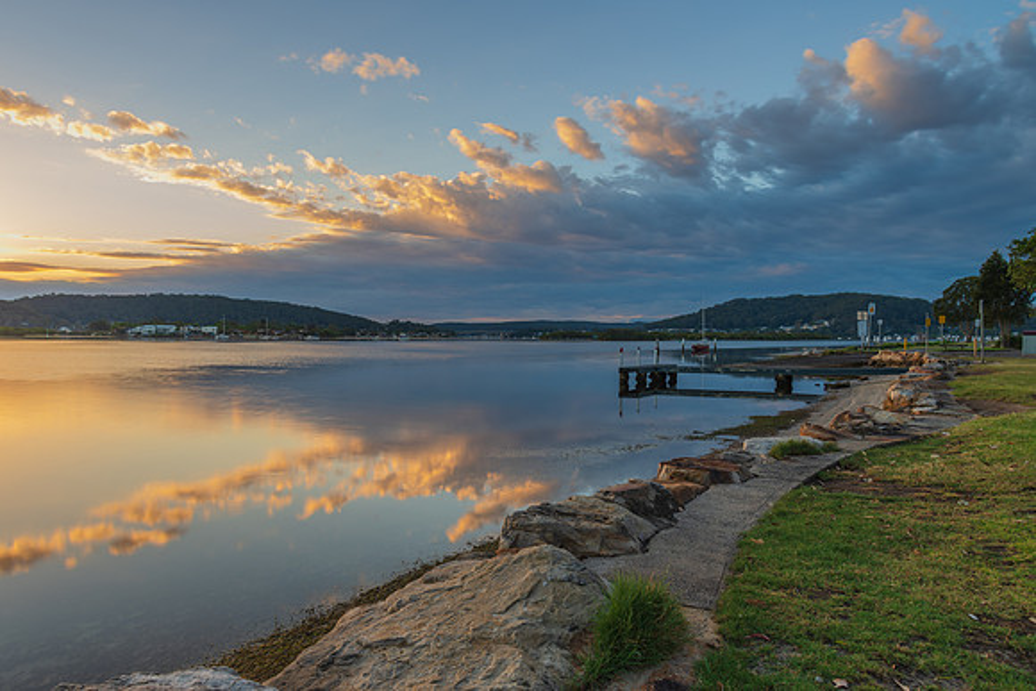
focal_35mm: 27
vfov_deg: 47.6
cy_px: 353
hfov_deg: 66.6
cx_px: 453
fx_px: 784
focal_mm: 24
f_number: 8
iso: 40
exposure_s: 1.6
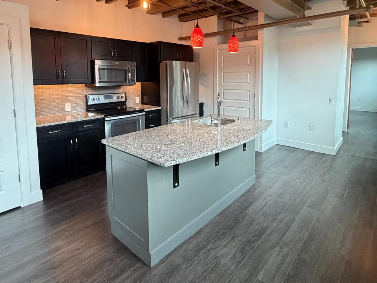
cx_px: 187
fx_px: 229
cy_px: 97
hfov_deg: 79.0
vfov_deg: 62.0
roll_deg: +1.0
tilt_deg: -4.6
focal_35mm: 21
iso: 500
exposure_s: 1/60
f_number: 2.2
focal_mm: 2.22
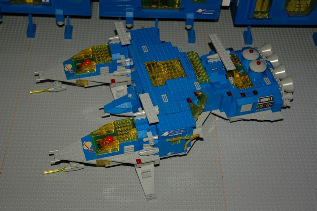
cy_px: 106
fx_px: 528
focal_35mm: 60
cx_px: 158
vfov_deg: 22.6
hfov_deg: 33.4
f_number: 4.5
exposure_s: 1/60
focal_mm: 40
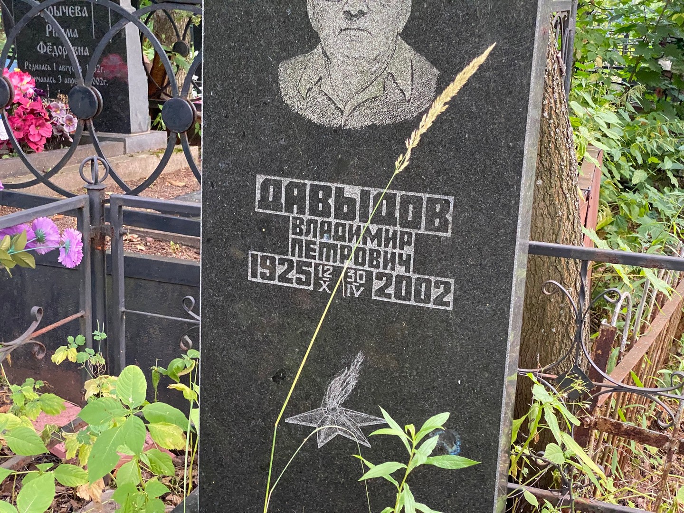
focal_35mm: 52
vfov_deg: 28.0
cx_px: 342
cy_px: 256
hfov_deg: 36.8
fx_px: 1028
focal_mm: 6
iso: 500
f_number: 2
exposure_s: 1/60
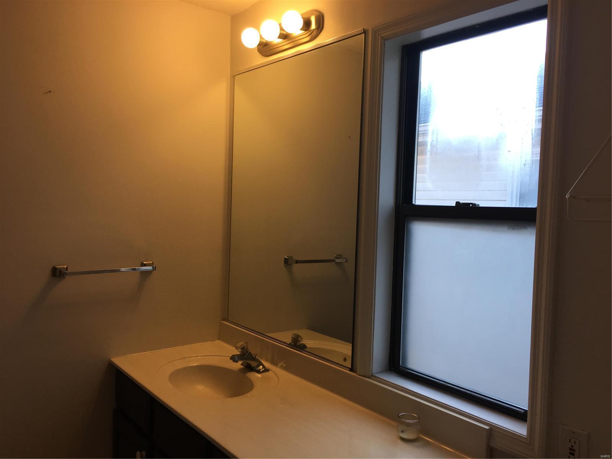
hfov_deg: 61.7
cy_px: 230
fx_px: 513
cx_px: 306
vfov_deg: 48.2
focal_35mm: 29
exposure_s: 1/120
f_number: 2.2
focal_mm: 4.15
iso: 40
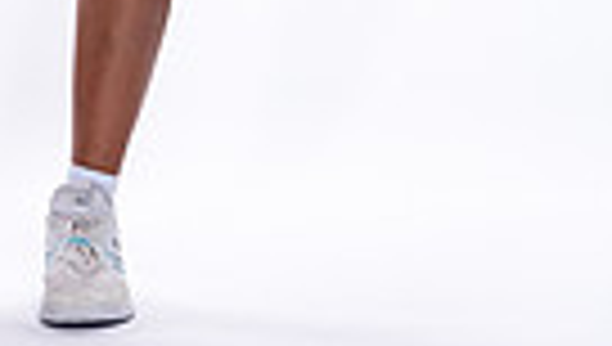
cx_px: -27
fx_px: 6062
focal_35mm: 373
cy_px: -535
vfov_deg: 3.2
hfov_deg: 5.8
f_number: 5.6
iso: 400
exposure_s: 1/250
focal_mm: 108
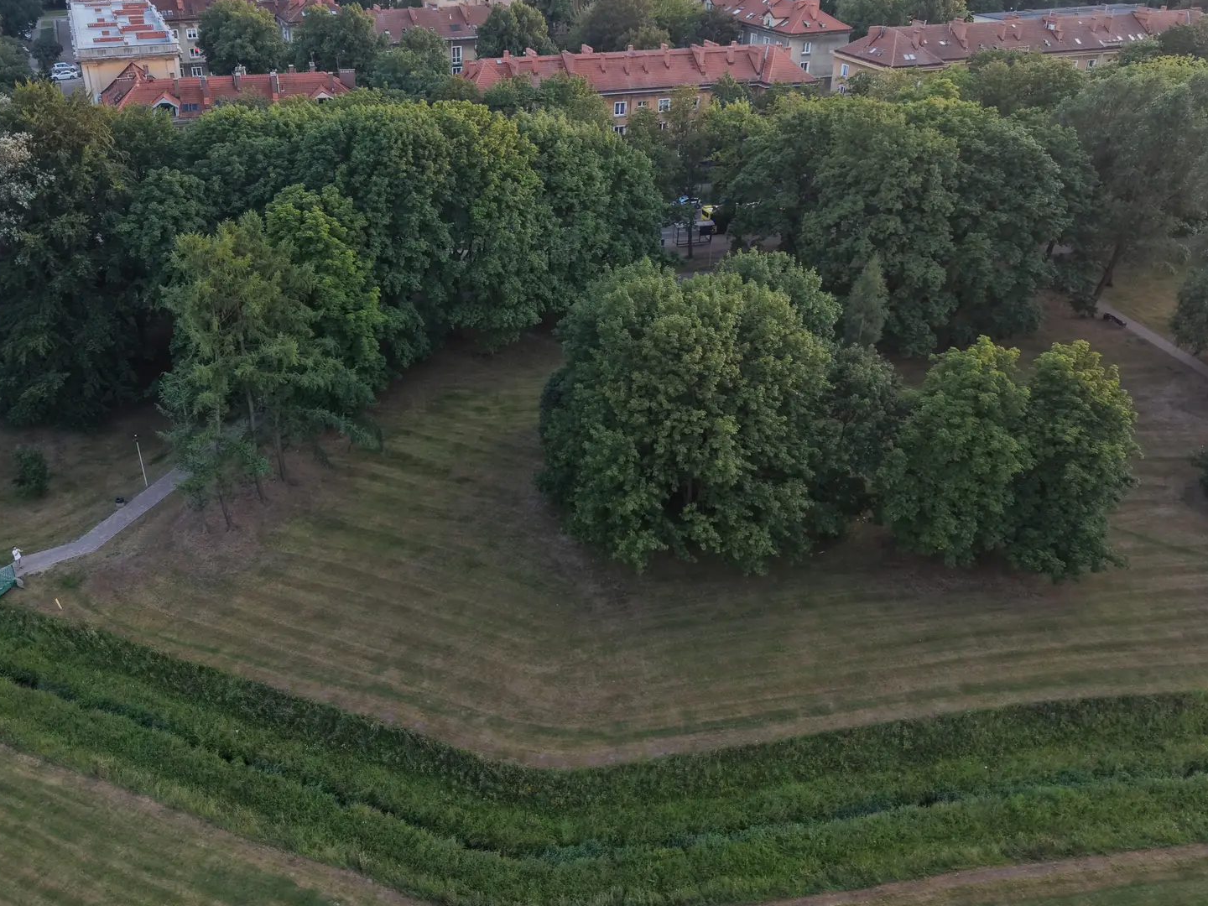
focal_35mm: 32
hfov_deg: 56.6
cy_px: 383
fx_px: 1117
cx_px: 528
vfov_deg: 44.0
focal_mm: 8.7
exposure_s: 1/240
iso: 280
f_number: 1.8
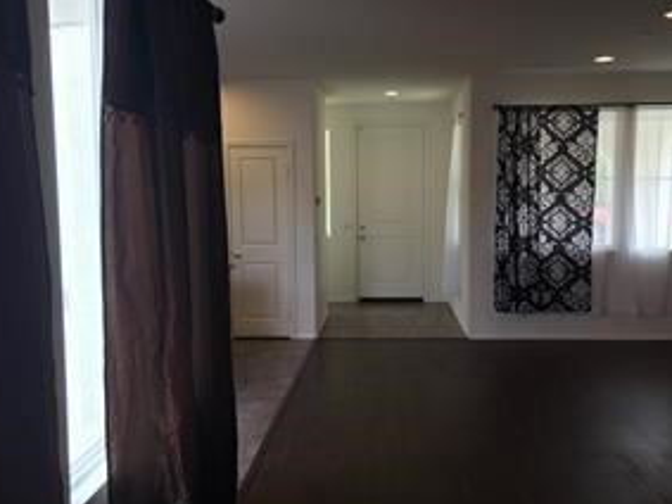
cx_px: 369
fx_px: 679
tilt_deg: -5.1
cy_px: 264
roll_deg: -0.2
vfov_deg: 40.7
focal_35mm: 35
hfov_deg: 52.6
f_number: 2.2
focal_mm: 4.15
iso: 40
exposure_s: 1/60
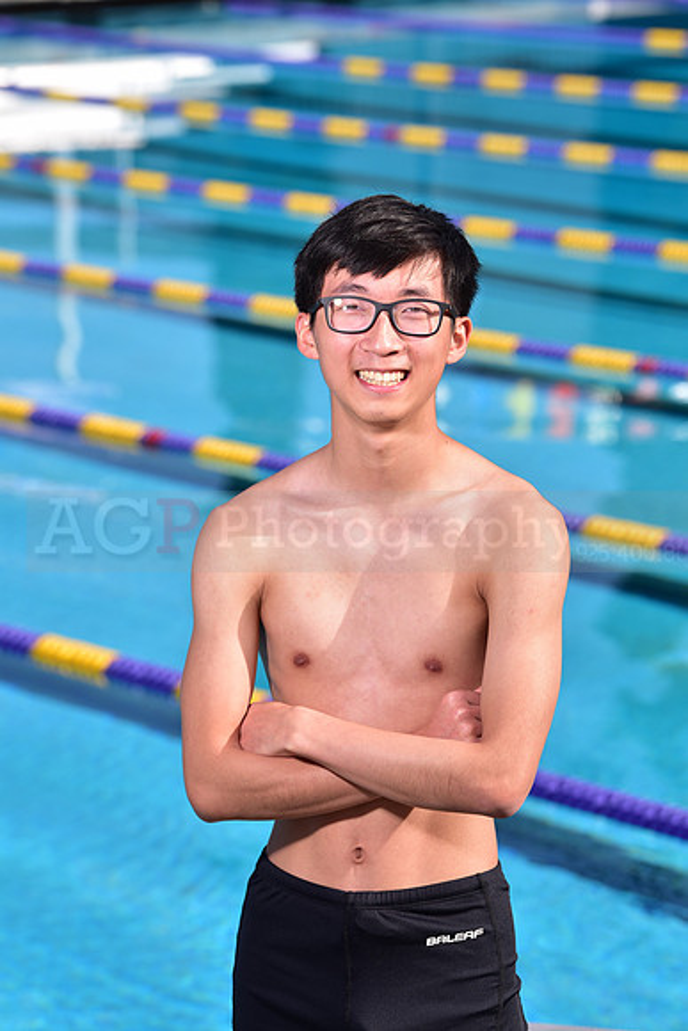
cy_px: 516
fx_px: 4870
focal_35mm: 170
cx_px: 344
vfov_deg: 12.1
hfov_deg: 8.1
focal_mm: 170
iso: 80
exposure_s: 1/250
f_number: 7.1
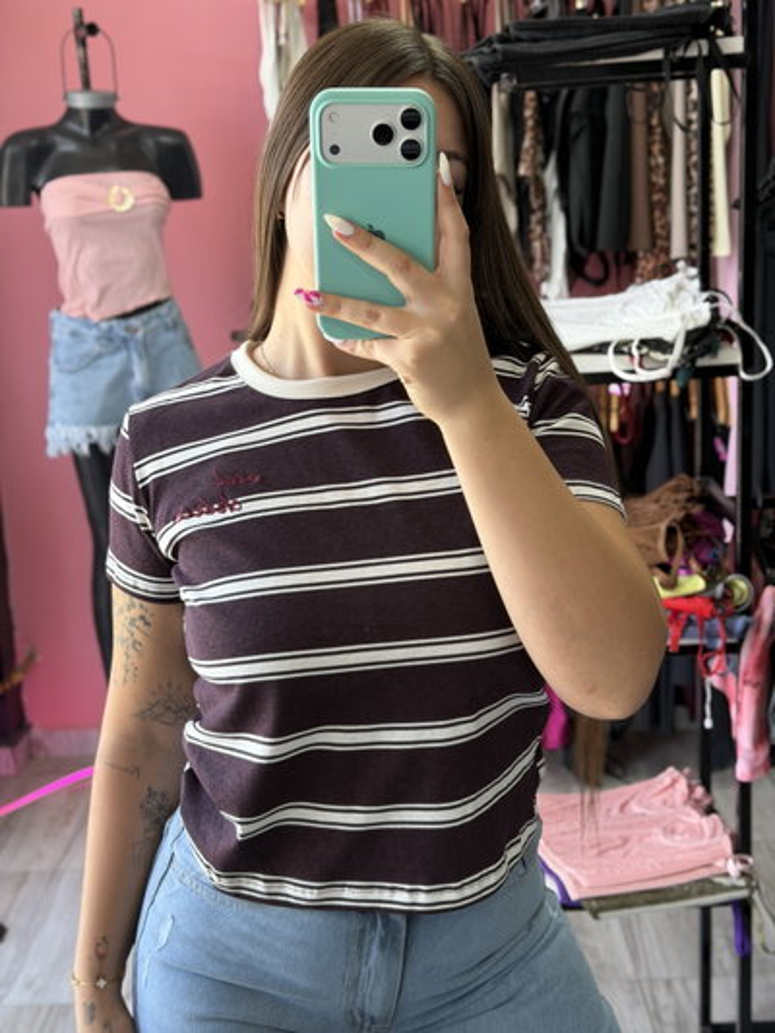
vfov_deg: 39.6
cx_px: 388
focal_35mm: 48
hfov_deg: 30.3
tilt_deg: -14.0
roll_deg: +2.9
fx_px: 1432
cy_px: 516
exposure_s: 1/121
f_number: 1.78
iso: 64
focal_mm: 6.76
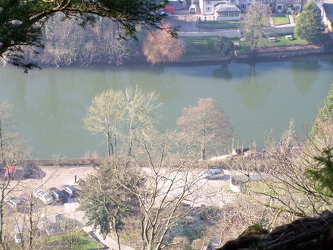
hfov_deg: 18.7
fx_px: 1010
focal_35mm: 105
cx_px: 166
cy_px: 125
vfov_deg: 14.1
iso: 160
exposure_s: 1/320
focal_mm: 17.5
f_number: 3.2
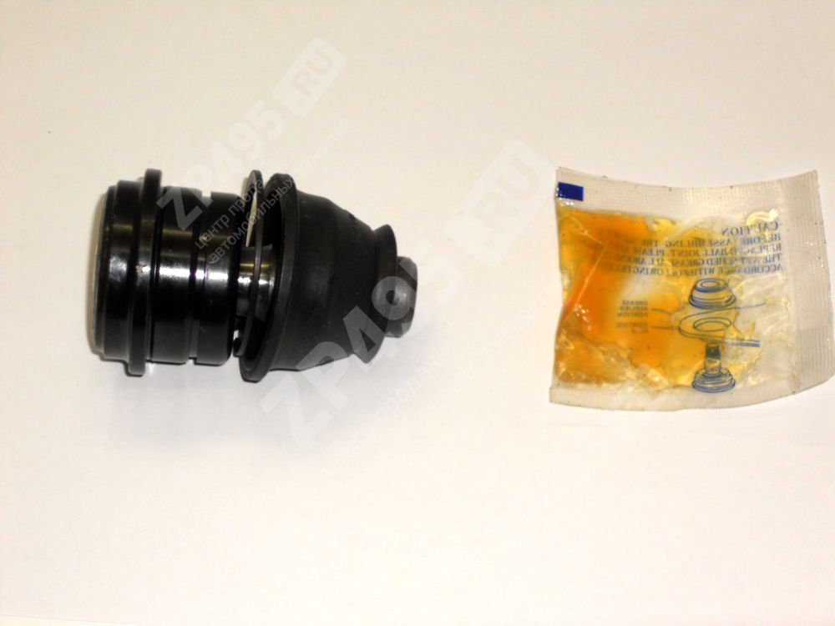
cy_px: 313
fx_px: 2219
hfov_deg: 21.3
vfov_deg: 16.1
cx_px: 418
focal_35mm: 92
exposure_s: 1/60
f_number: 5.4
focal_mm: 16.5
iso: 80
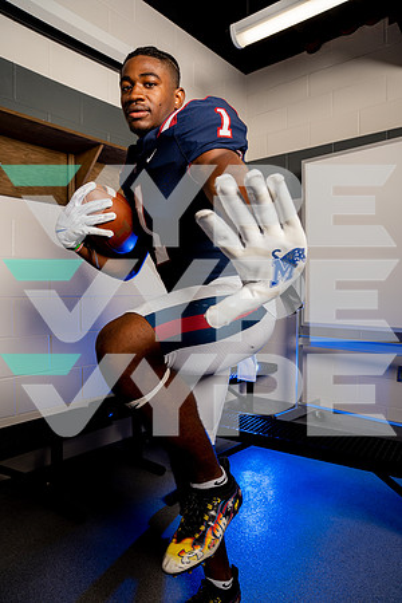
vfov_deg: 73.7
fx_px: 402
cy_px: 302
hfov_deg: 53.1
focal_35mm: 24
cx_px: 201
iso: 160
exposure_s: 1/250
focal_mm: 24
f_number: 6.3
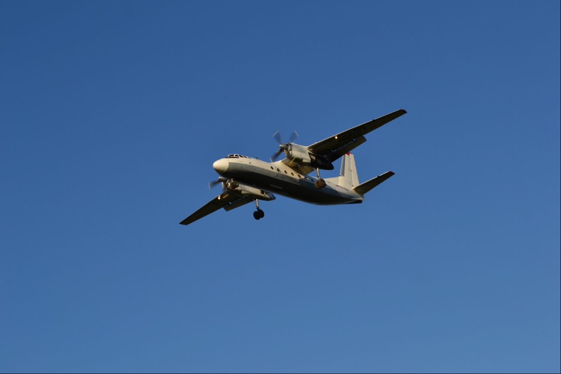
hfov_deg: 26.0
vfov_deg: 17.5
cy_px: 187
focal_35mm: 78
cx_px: 280
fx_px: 1216
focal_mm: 52
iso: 100
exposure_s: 1/320
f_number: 9
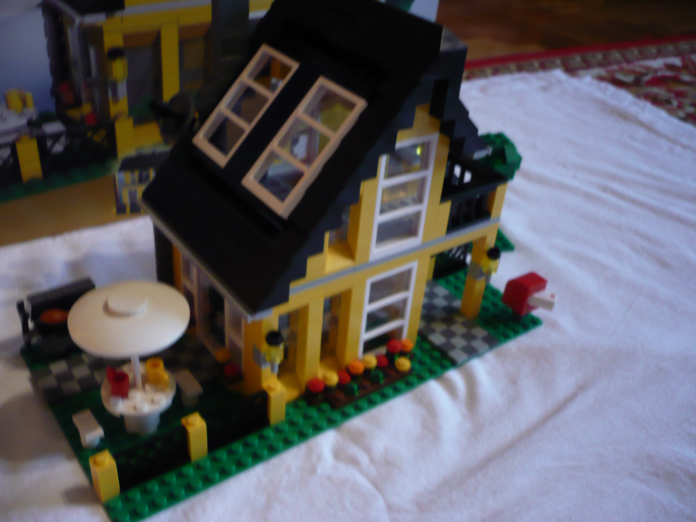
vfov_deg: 40.7
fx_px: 704
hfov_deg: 52.6
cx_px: 348
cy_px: 261
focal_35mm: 35
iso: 200
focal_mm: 5.8
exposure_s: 1/13
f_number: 2.8
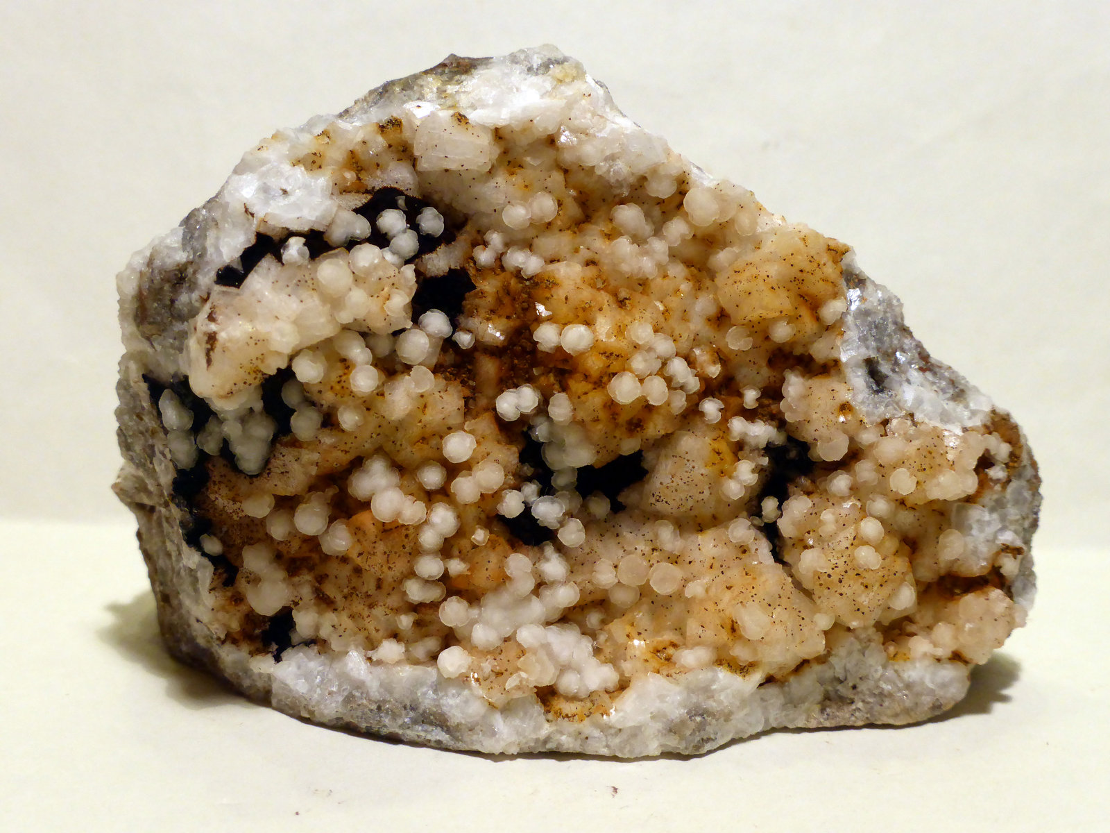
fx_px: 2084
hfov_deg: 29.8
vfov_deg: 22.6
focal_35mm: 65
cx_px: 555
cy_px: 416
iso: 400
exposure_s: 1/40
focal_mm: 11
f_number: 4.8
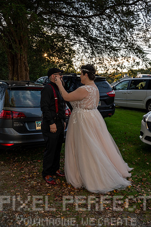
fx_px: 233
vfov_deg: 51.9
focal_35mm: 37
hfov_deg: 35.9
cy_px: 114
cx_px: 76
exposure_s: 1/200
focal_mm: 37
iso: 100
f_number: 4
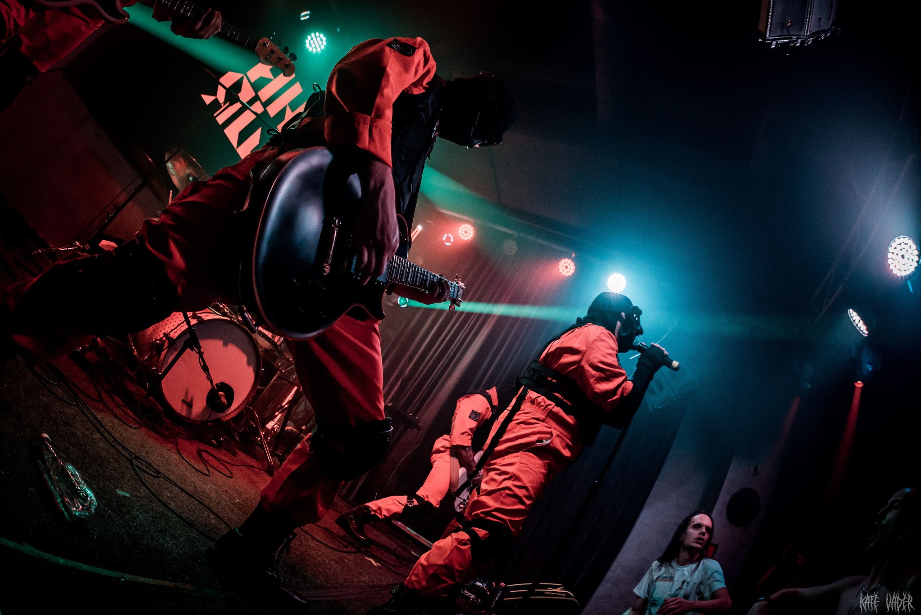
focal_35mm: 17
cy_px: 274
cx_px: 410
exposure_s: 1/400
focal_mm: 15
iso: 2000
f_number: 3.5
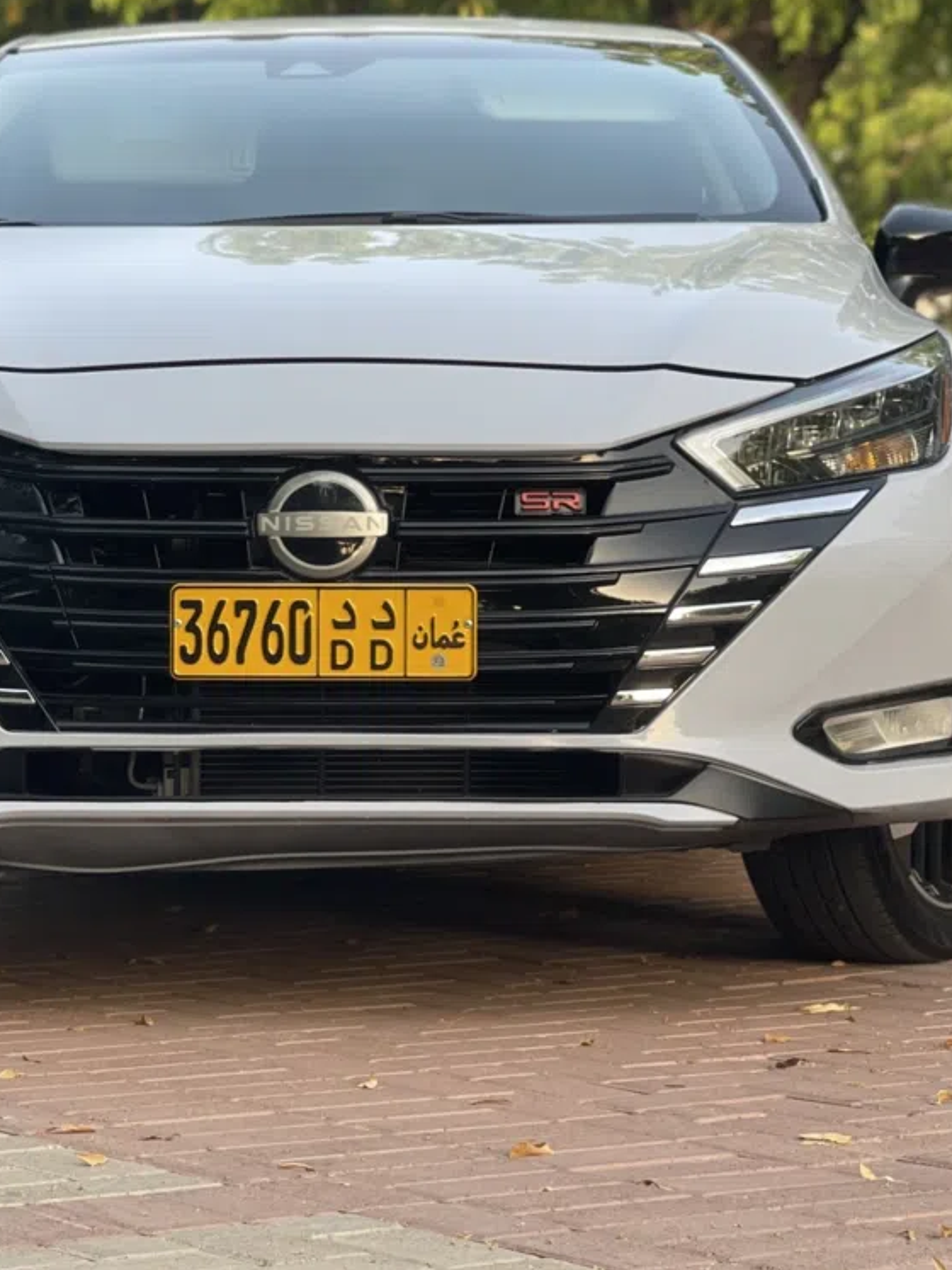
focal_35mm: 117
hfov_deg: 12.7
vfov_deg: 16.8
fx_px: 4291
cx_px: 376
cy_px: 637
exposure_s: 1/121
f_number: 2.2
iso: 32
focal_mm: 7.5
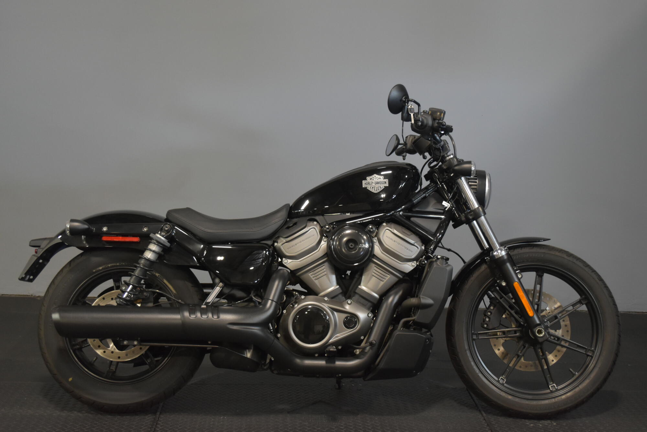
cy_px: 216
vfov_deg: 28.1
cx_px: 324
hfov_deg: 41.1
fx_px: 863
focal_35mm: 48
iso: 1400
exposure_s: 1/30
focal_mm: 32
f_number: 4.8
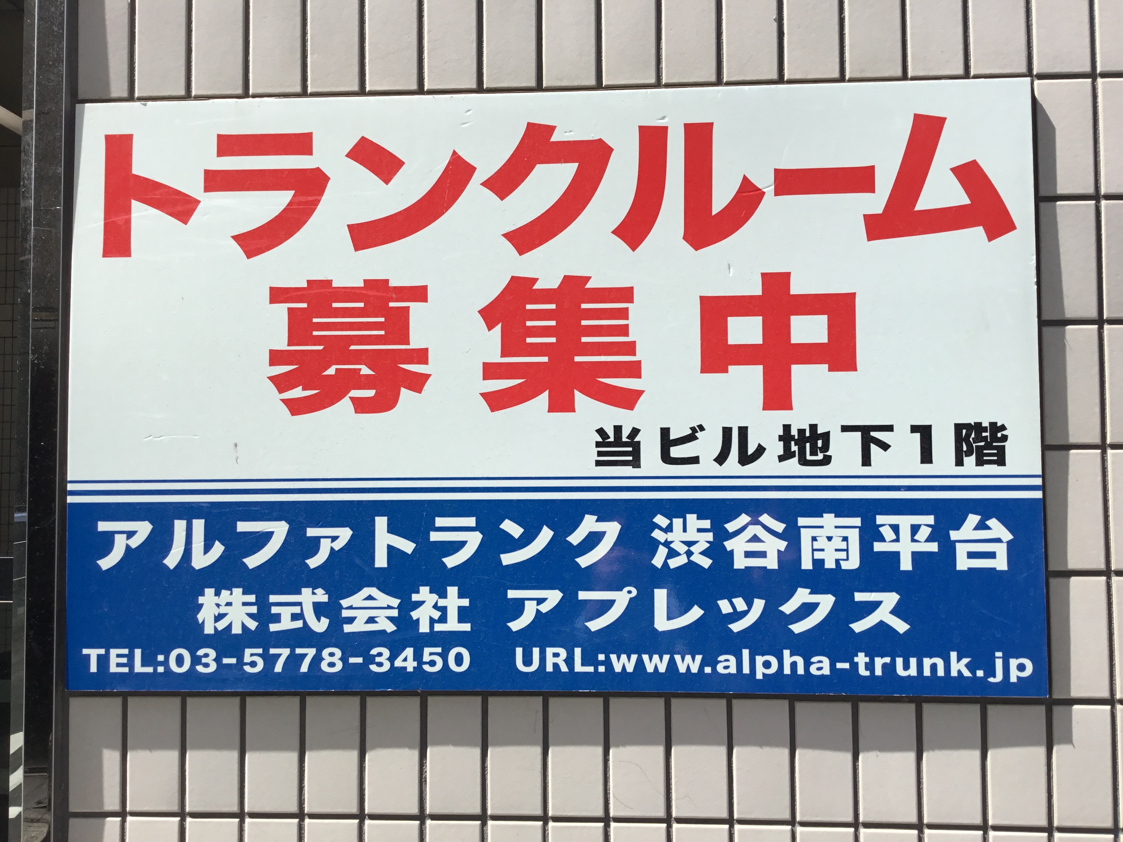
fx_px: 1006
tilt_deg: +2.7
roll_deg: -0.7
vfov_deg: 45.4
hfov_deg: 58.4
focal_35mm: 31
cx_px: 562
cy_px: 421
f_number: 2.4
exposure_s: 1/426
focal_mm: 3.3
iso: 25
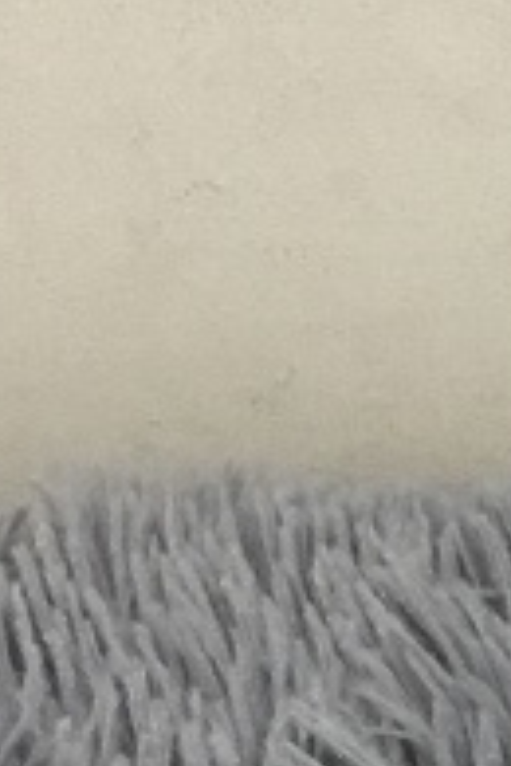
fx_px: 4215
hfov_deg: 6.3
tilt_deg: -50.3
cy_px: 1375
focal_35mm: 198
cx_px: 1584
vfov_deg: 9.9
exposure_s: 1/33
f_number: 2.4
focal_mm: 3.3
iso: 125
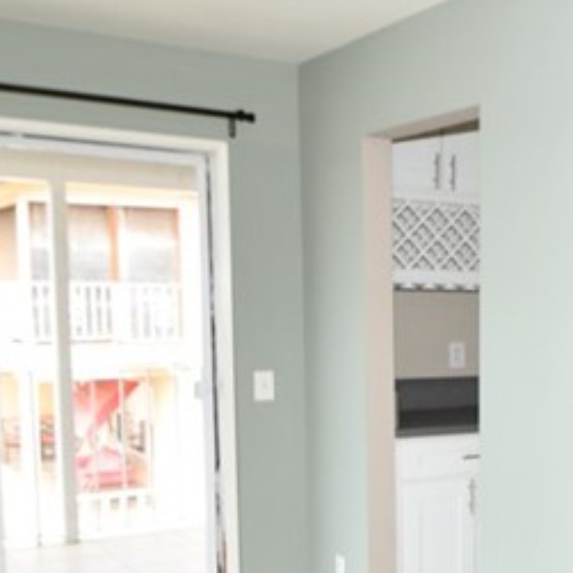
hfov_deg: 28.6
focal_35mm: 52
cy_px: 433
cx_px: 685
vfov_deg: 32.2
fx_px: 974
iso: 200
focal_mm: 10
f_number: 4.5
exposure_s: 1/80
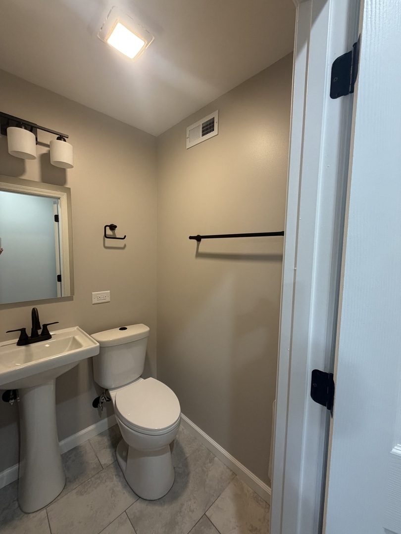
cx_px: 200
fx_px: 216
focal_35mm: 14
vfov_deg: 102.1
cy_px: 267
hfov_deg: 85.7
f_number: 2.2
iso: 250
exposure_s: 1/120
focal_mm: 2.22
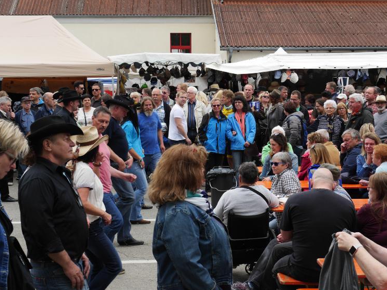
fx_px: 772
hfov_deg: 28.1
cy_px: 144
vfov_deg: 21.3
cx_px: 208
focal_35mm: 69
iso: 200
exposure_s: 1/200
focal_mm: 32
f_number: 7.1
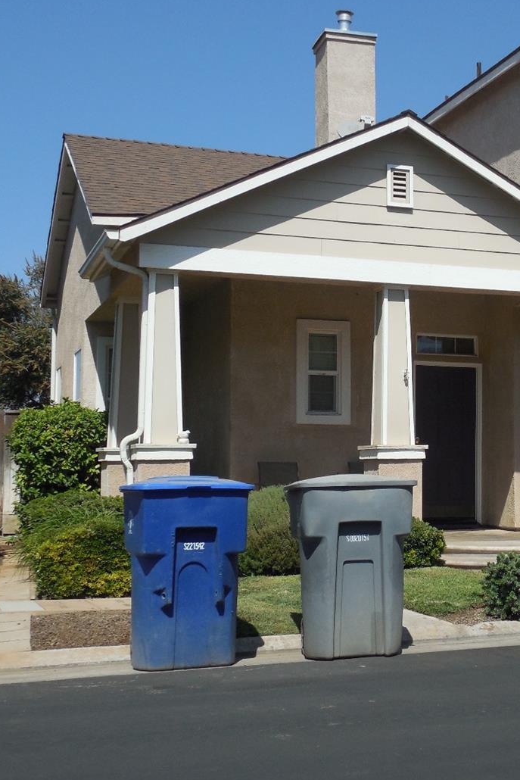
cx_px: 452
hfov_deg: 24.9
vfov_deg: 37.5
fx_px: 1148
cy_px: 392
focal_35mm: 53
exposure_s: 1/400
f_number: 7.4
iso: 125
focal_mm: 6.3
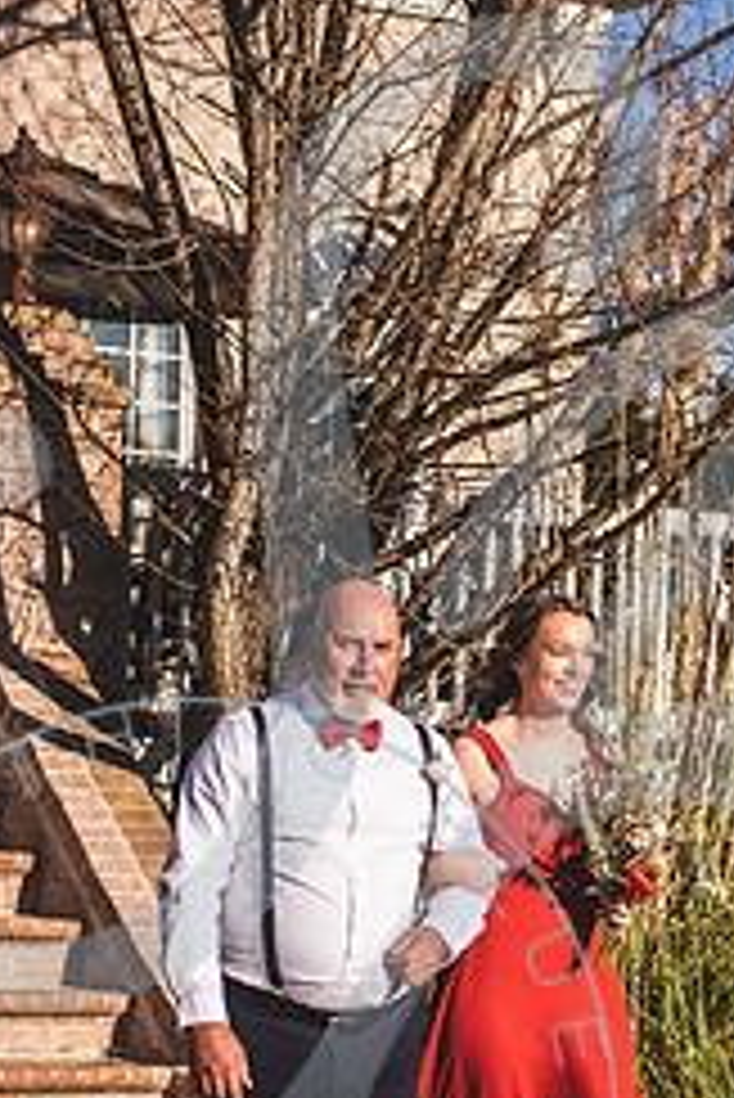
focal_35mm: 129
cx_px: 401
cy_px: 774
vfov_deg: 15.8
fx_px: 3939
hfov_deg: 10.6
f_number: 2.8
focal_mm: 70
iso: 100
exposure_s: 1/4000
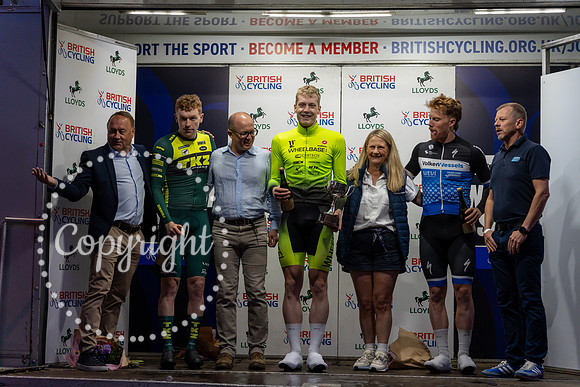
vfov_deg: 19.5
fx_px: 1128
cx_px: 290
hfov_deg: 28.8
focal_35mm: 70
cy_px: 194
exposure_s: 1/640
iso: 1250
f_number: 2.8
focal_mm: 70
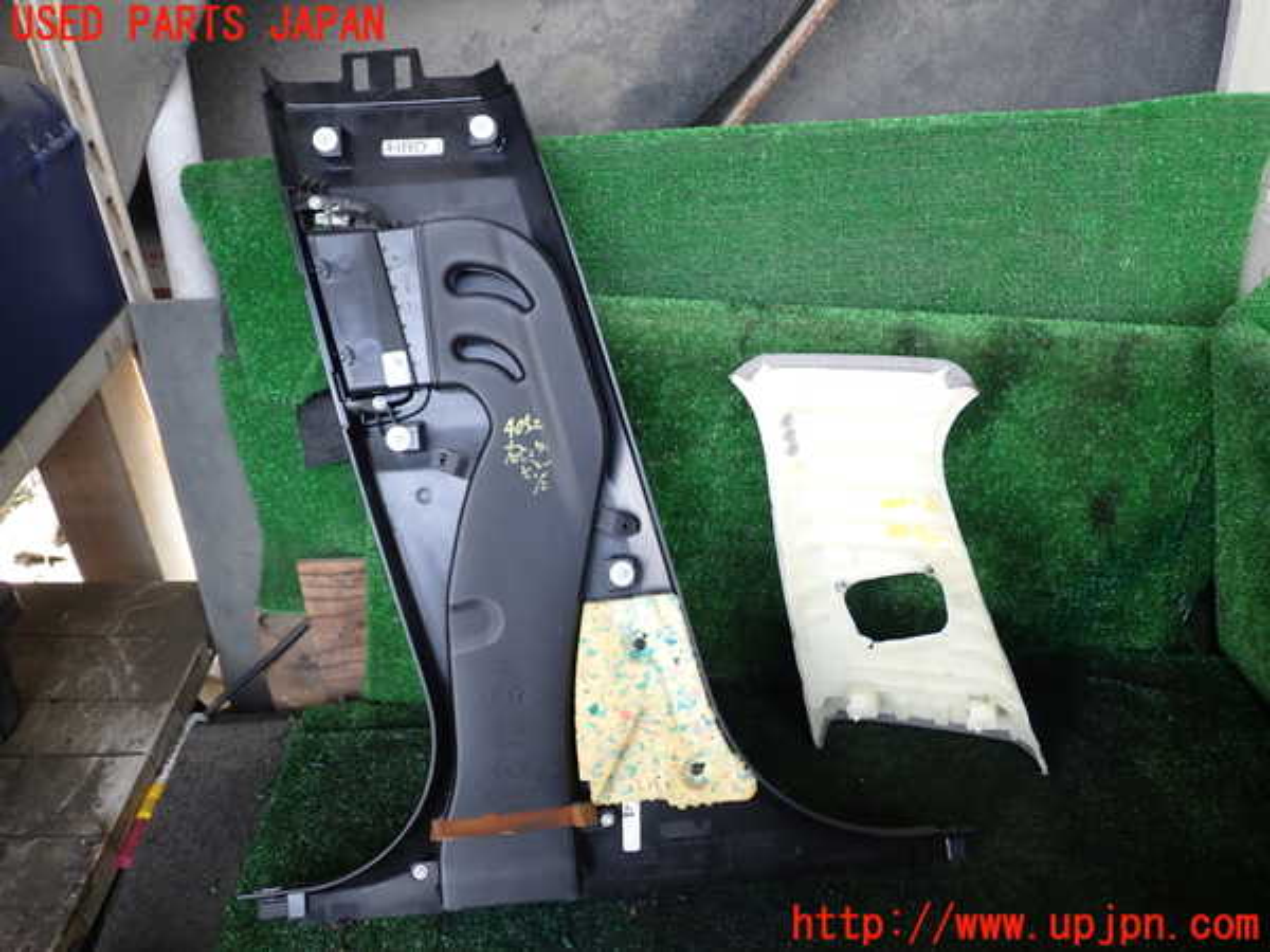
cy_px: 476
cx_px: 635
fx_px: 1101
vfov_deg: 46.8
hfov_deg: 60.0
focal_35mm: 30
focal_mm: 5.4
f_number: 2.3
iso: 100
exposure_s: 1/60
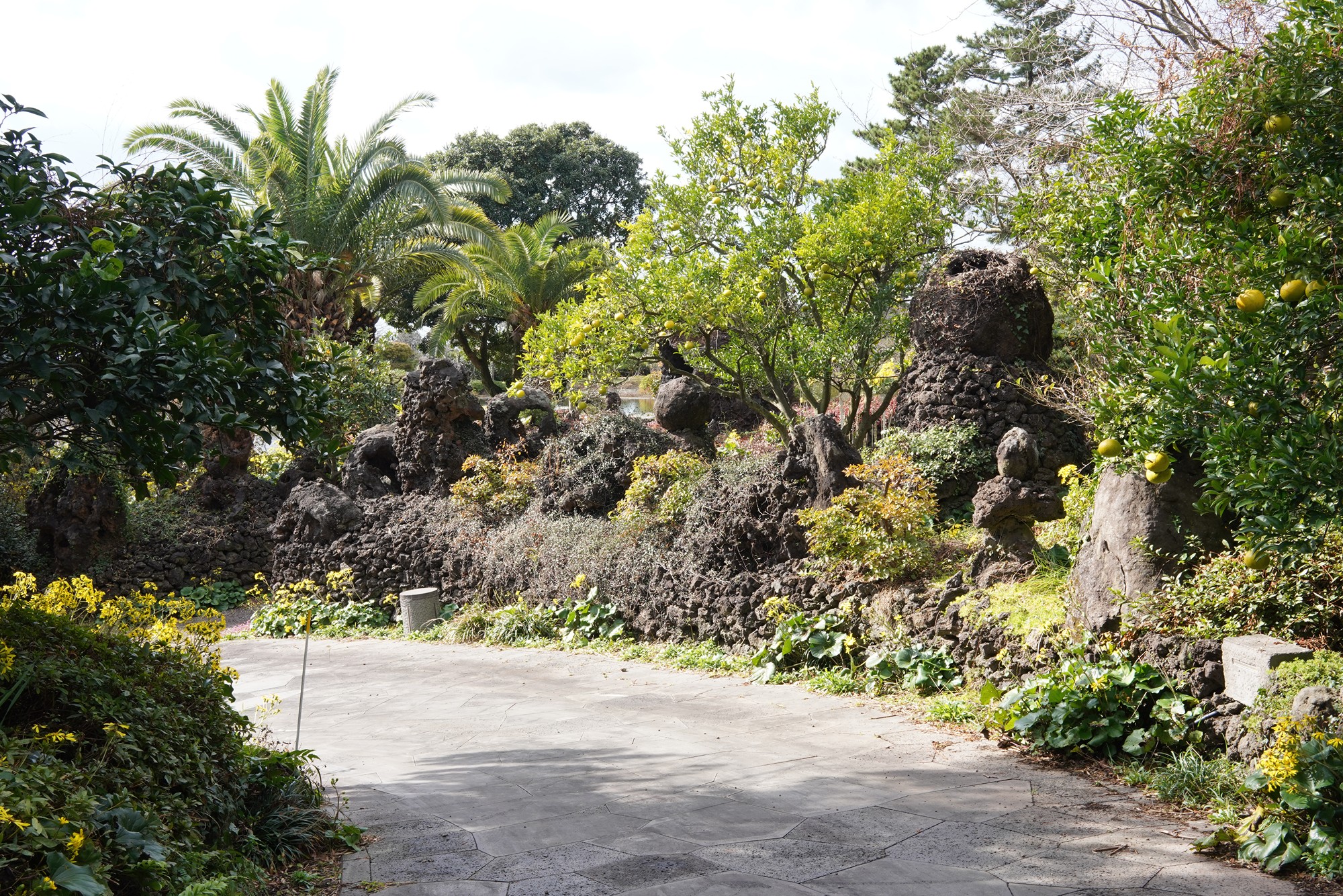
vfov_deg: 37.9
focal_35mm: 35
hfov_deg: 54.4
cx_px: 672
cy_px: 448
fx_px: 1306
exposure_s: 1/100
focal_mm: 35
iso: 400
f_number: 13
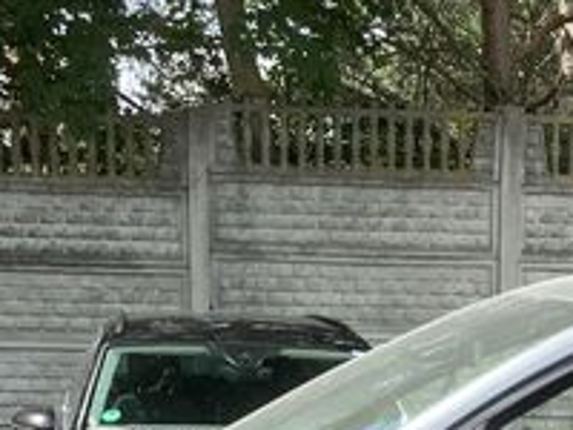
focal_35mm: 124
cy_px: 711
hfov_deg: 15.7
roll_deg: -1.1
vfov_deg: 11.3
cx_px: 544
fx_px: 2053
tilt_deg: -9.5
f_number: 2.4
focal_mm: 3.3
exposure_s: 1/409
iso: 25
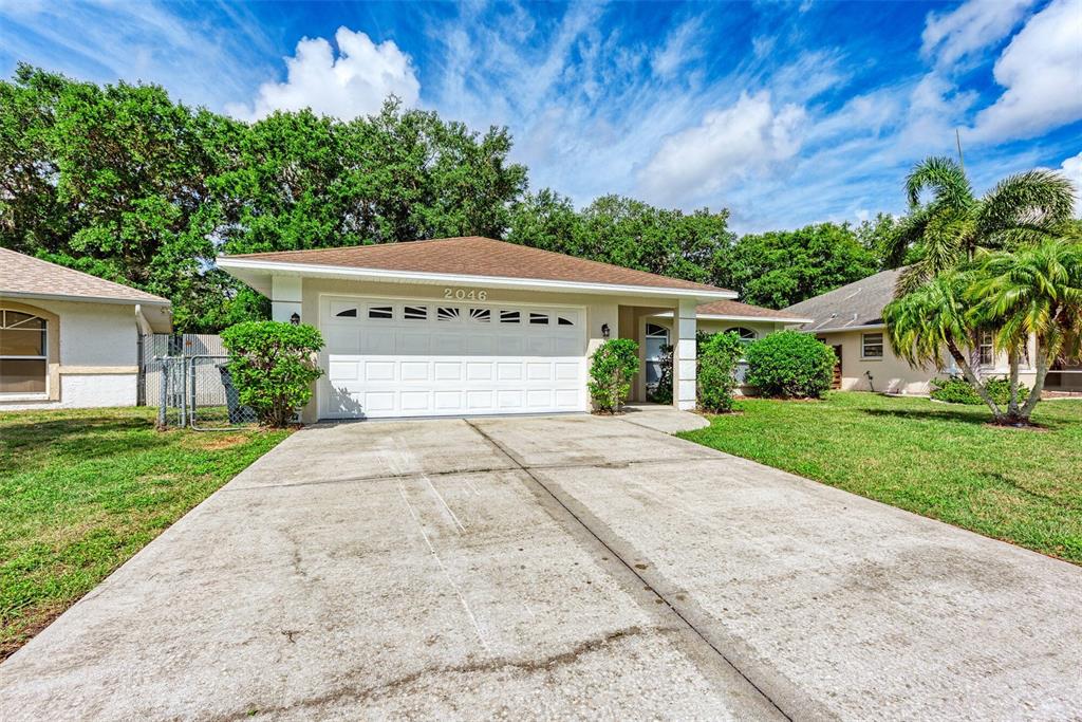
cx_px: 541
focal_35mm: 16
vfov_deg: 73.8
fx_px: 481
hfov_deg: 96.7
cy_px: 361
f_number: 7.1
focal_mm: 16
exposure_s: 1/800
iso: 100
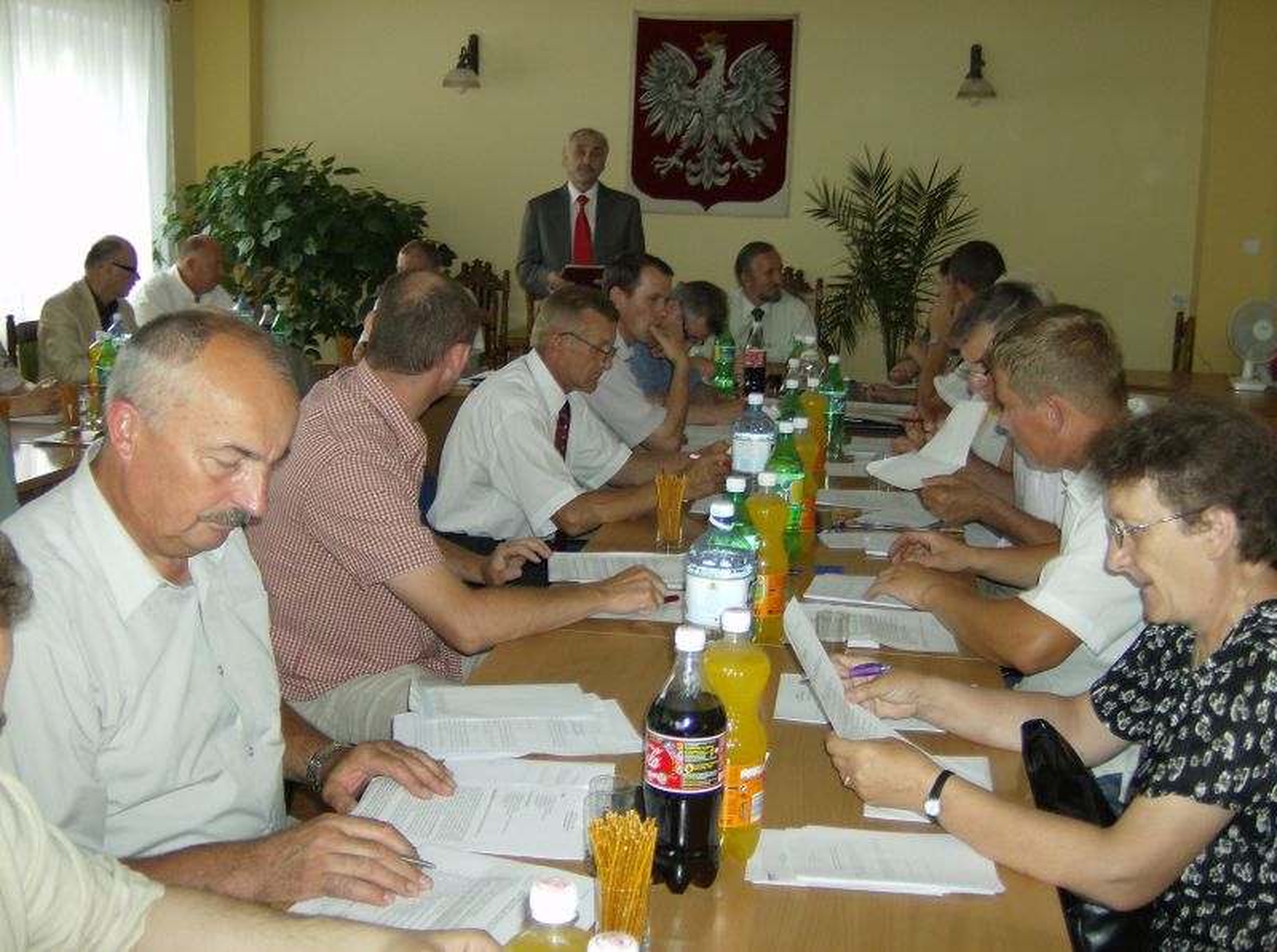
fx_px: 1398
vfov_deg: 37.6
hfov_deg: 49.1
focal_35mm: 38
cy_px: 476
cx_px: 638
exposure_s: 1/66.6
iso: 200
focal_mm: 6.4
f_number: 2.9
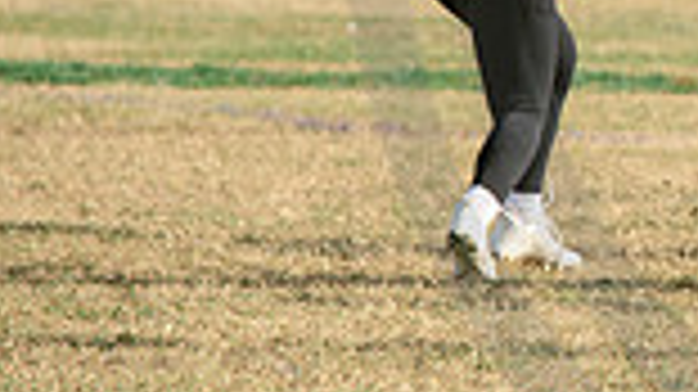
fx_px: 14484
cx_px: 1139
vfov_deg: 1.5
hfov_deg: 2.8
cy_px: -115
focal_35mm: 783
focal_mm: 200
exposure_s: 1/1600
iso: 250
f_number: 5
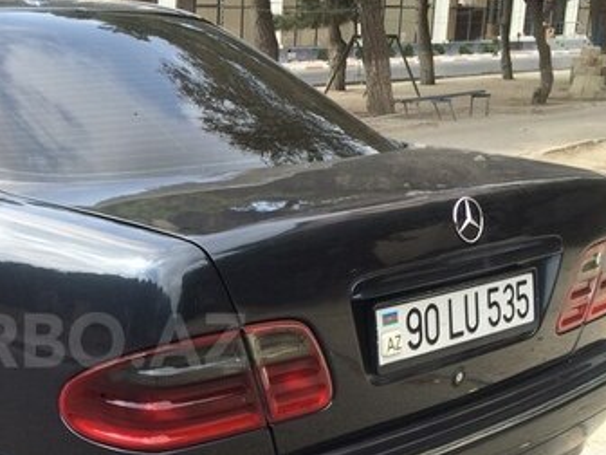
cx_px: 61
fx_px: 998
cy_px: 340
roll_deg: +0.6
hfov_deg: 32.1
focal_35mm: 57
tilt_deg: -16.7
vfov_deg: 25.4
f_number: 2.2
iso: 32
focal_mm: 4.15
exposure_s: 1/554
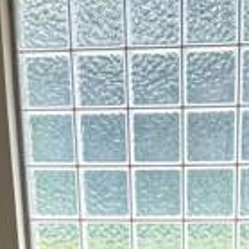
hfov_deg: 23.5
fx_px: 594
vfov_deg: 21.9
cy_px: 302
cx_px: 177
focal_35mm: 73
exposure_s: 1/120
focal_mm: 6.86
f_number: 1.78
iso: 64
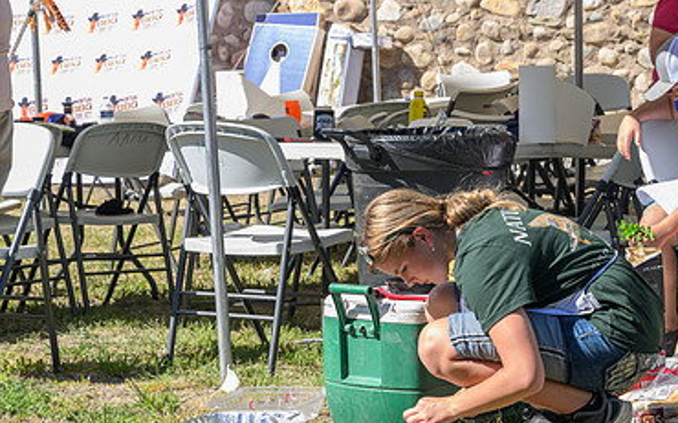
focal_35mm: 112
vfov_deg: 11.7
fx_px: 2069
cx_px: 469
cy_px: 222
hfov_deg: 18.5
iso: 400
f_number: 10
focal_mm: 70
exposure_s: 1/200
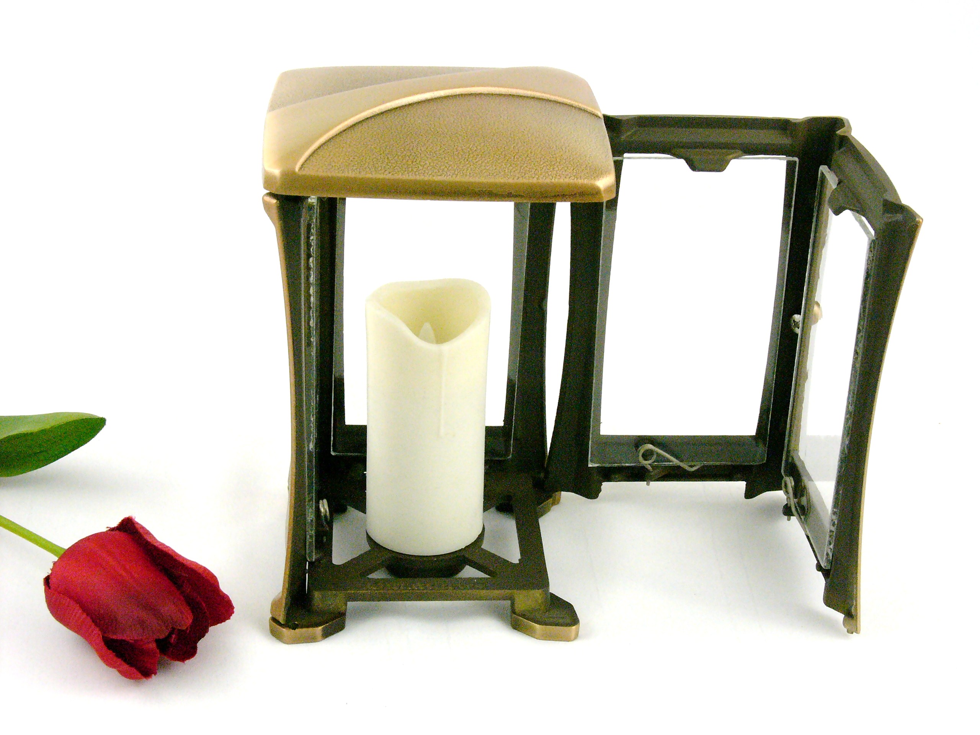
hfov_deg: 29.4
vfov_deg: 22.3
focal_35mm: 66
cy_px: 368
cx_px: 490
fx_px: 1869
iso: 400
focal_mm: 16.6
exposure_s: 1/13
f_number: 9
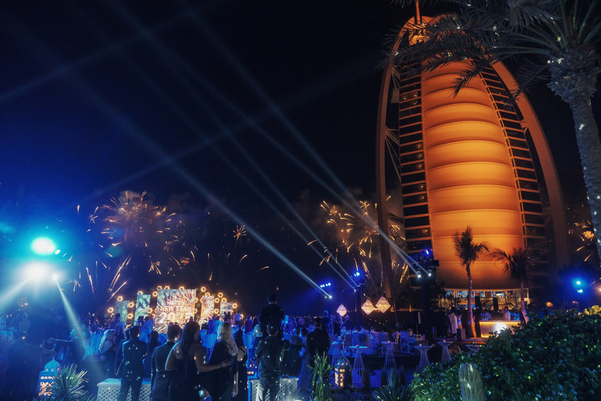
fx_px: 401
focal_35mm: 24
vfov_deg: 53.1
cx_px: 300
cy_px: 200
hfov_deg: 73.8
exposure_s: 1/100
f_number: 5.6
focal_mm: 24
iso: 2000
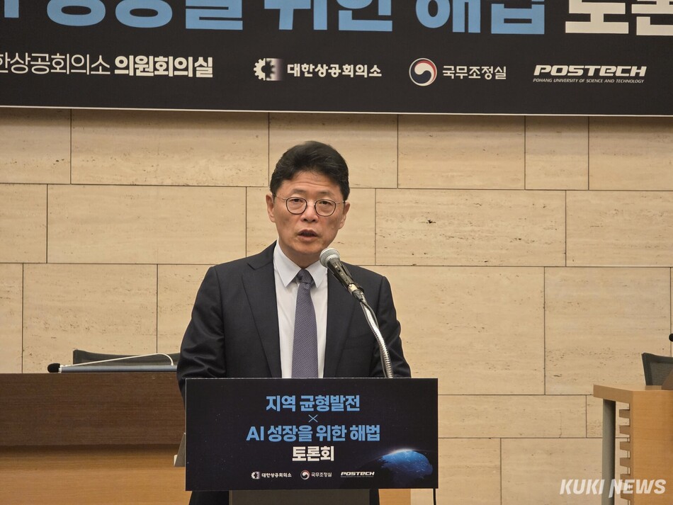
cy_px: 252
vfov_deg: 12.9
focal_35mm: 115
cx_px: 336
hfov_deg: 17.1
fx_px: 2236
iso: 1250
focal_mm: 18.6
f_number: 3.4
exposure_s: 1/60
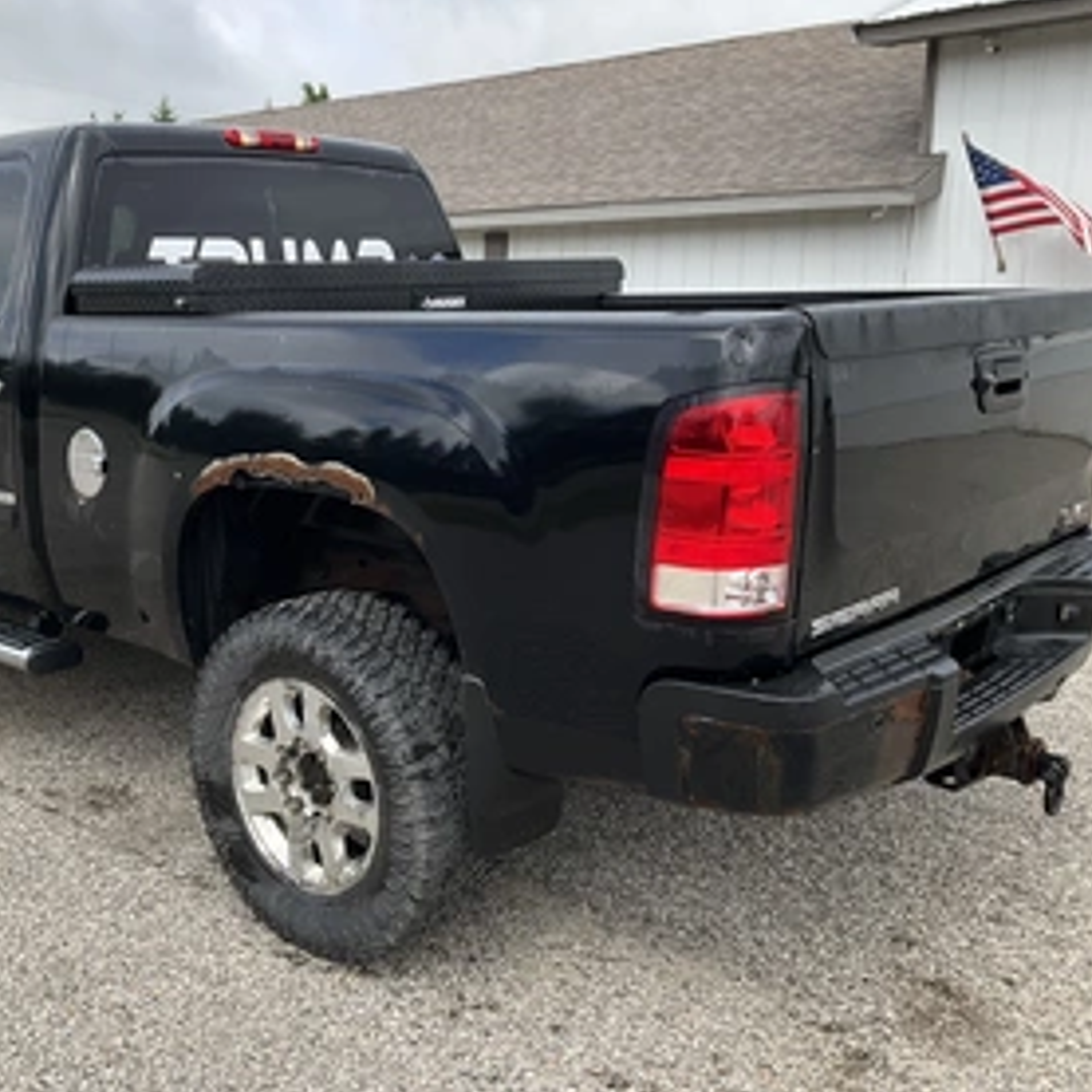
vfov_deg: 44.9
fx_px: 1321
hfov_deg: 44.5
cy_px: 524
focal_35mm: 37
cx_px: 390
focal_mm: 3
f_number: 1.8
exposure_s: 1/781
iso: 25
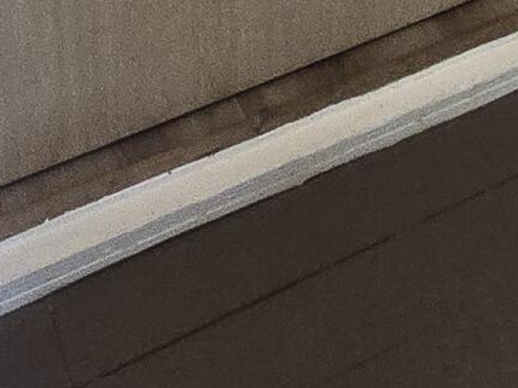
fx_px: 1361
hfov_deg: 20.1
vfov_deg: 10.9
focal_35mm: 91
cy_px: -769
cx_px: 640
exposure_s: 1/60
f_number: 2.2
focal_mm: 2.2
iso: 320
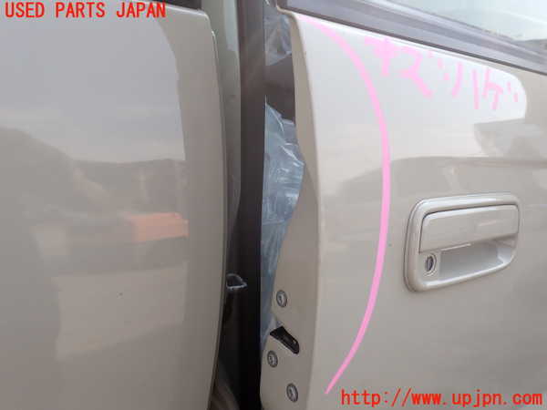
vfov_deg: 46.8
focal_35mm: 30
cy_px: 205
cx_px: 274
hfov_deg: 60.0
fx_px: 474
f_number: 3.2
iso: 100
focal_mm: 5.4
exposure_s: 1/320
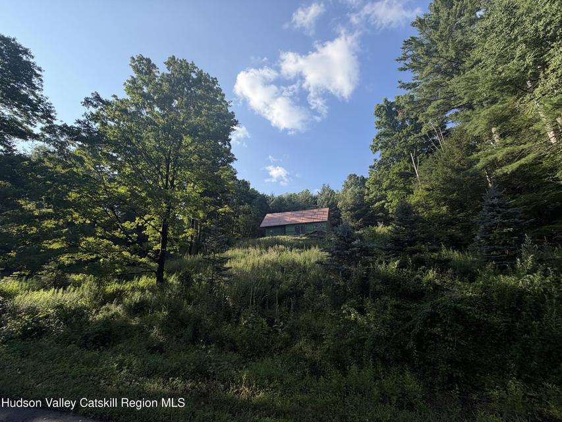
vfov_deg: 85.7
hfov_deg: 102.1
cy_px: 211
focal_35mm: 14
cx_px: 281
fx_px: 227
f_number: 2.2
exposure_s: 1/770
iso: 32
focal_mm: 2.22
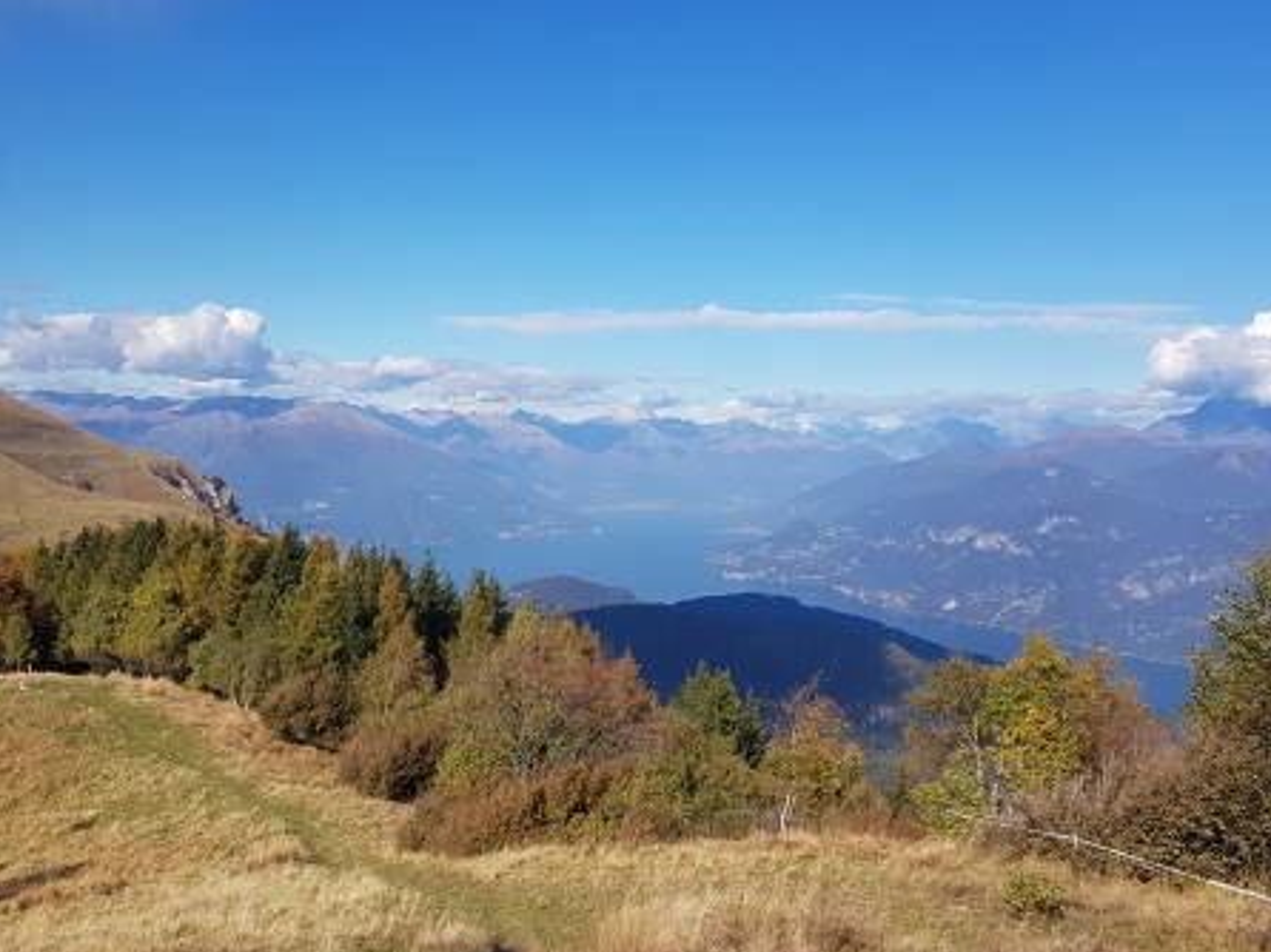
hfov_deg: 52.4
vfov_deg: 40.6
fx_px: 1284
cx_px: 533
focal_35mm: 35
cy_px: 524
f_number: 1.7
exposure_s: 1/2488
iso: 40
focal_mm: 4.2
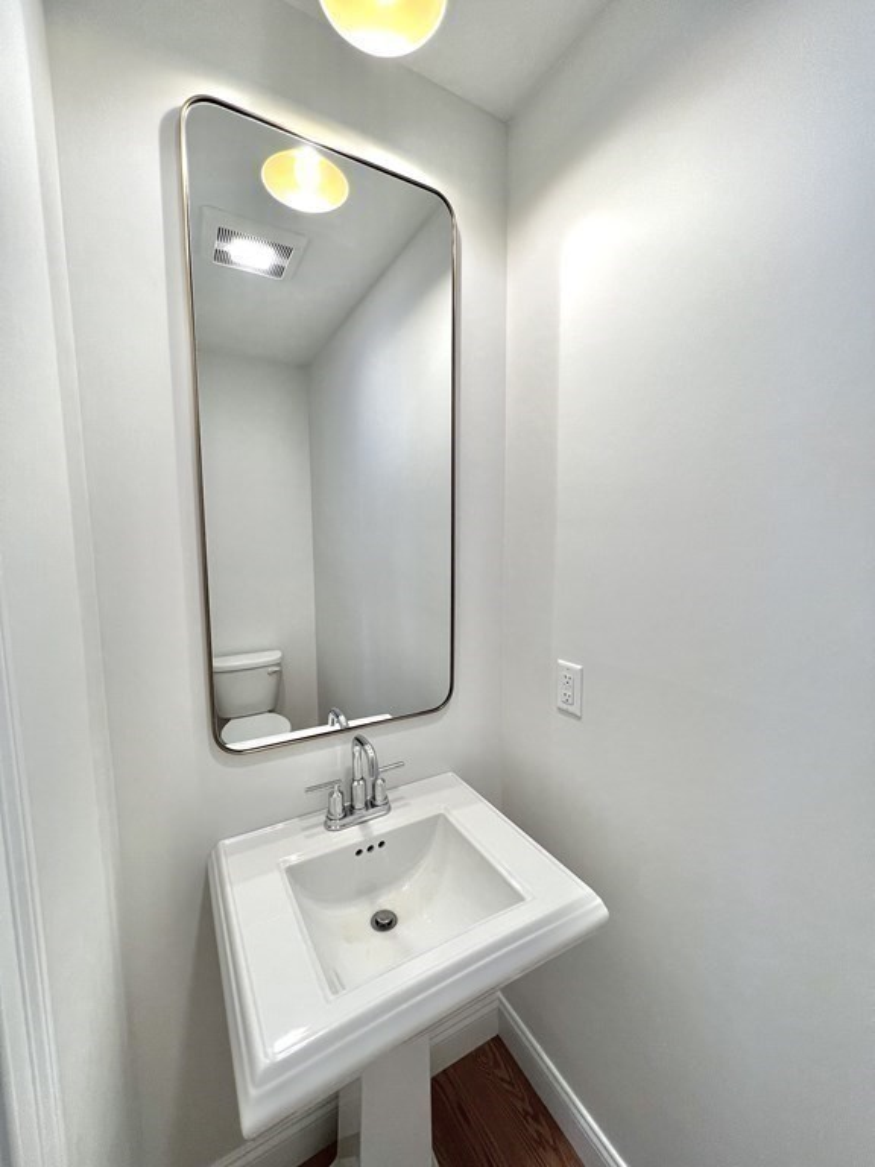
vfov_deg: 106.2
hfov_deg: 89.9
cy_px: 584
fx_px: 438
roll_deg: +0.1
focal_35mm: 13
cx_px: 438
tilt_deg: -6.4
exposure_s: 1/120
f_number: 1.8
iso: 80
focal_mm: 1.57
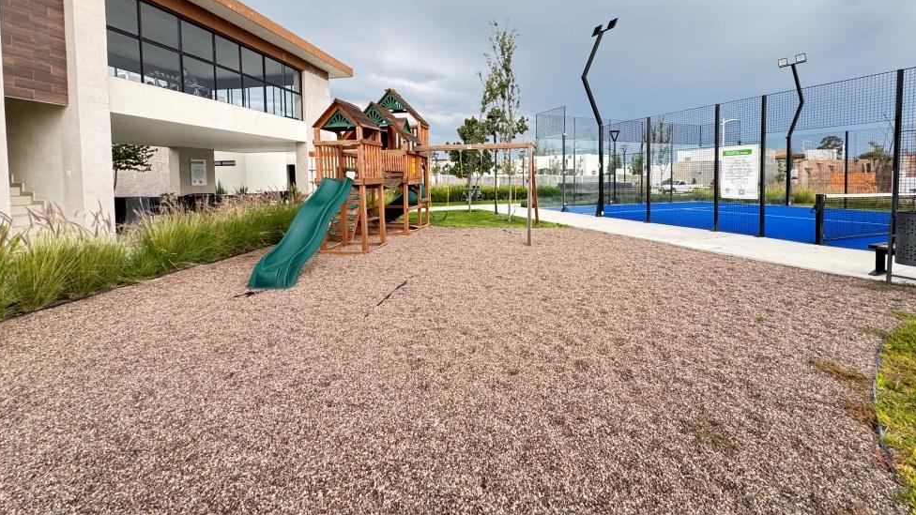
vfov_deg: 66.1
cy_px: 193
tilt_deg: -1.7
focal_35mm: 16
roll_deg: +1.9
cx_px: 470
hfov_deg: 99.3
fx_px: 389
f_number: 2.2
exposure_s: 1/99
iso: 100
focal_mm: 2.22
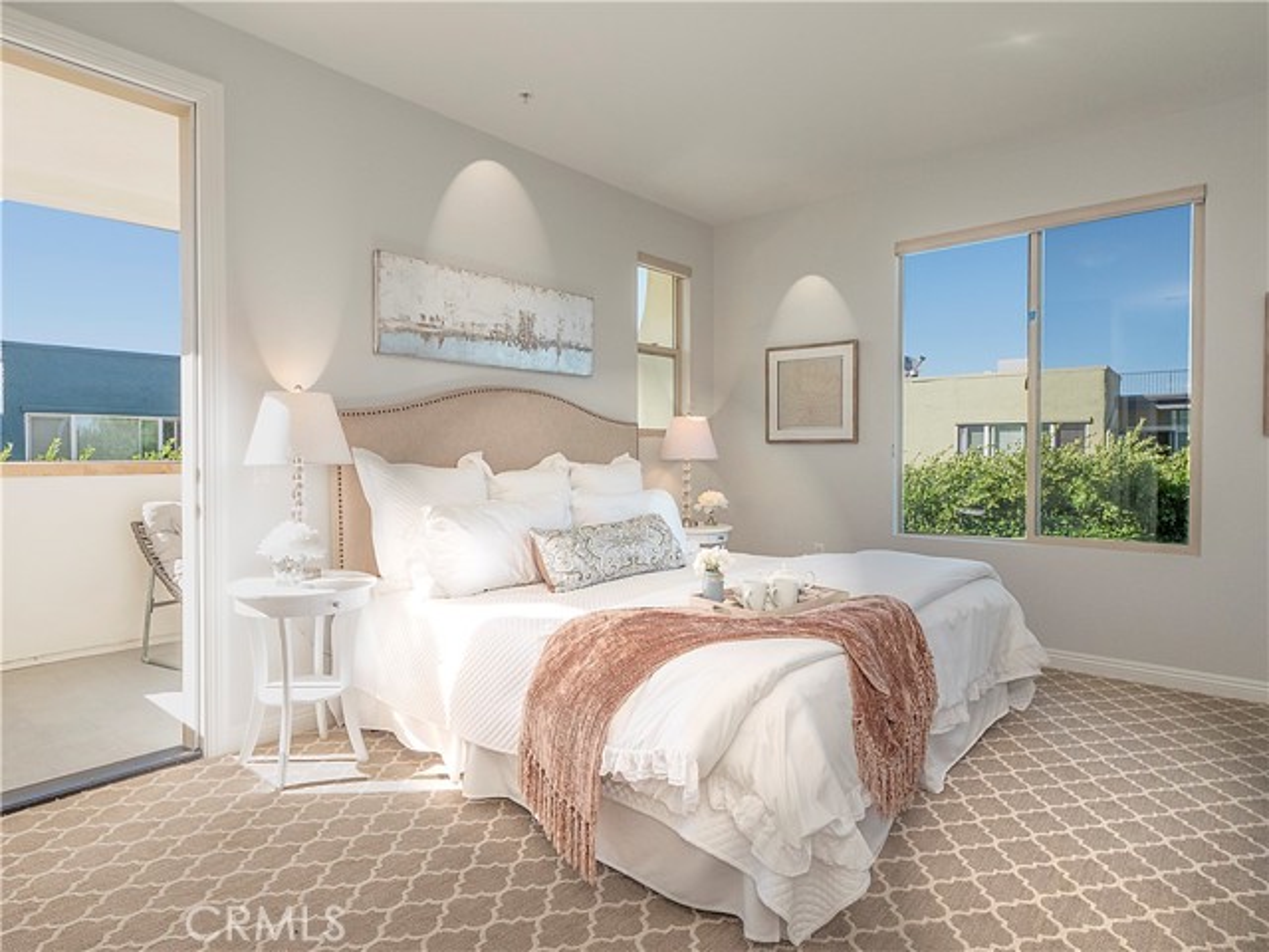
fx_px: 733
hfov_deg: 81.7
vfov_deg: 66.0
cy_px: 476
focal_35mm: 20
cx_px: 634
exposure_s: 1/250
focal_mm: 10
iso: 640
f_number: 8
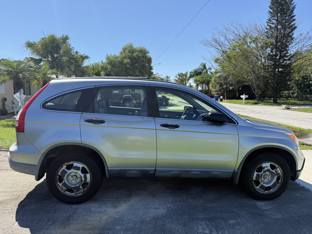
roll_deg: -0.3
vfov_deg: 56.8
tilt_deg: -5.9
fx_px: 216
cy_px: 117
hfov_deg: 71.6
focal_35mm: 24
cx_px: 156
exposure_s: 1/3145
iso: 80
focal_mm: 6.76
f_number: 1.78
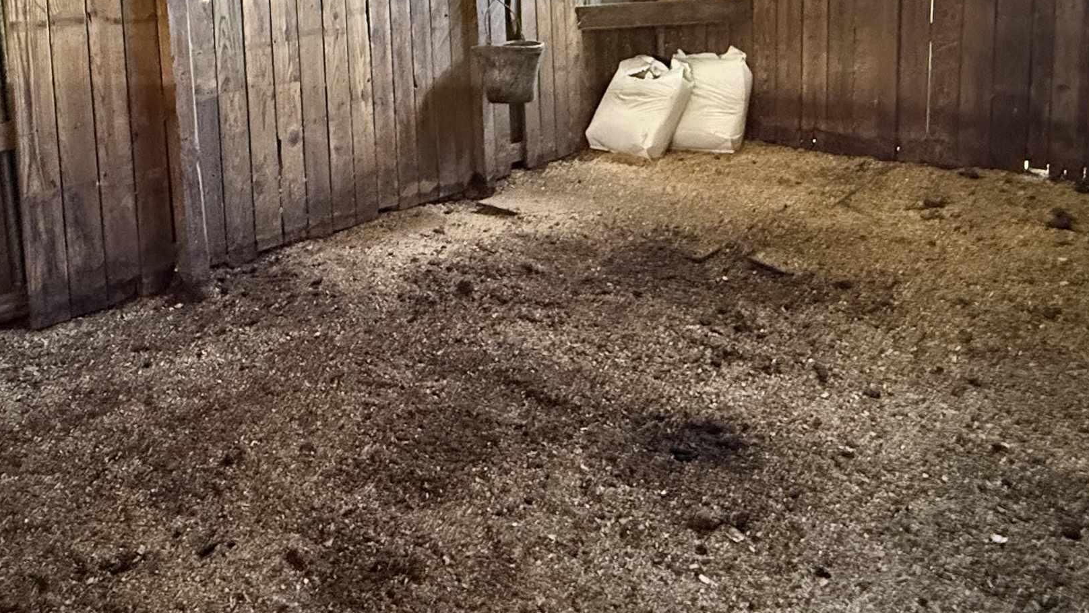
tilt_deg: -5.0
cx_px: 386
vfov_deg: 37.7
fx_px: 837
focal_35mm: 29
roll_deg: +1.8
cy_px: 67
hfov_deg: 64.8
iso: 1000
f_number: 2.2
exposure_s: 1/60
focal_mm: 2.22
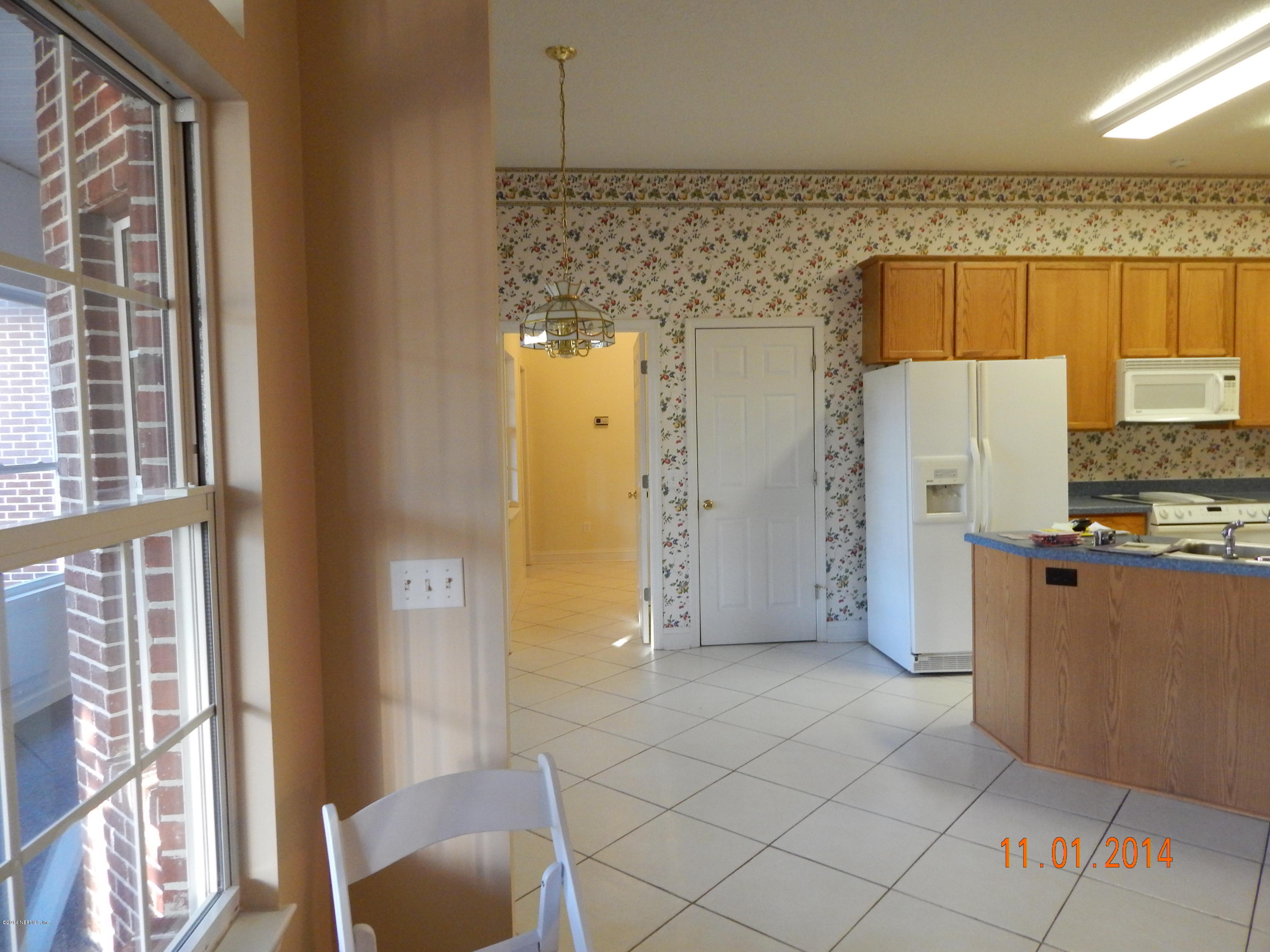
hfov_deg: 73.9
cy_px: 476
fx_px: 844
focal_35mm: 23
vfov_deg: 58.9
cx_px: 635
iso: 400
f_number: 3
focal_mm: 4
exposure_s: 1/25
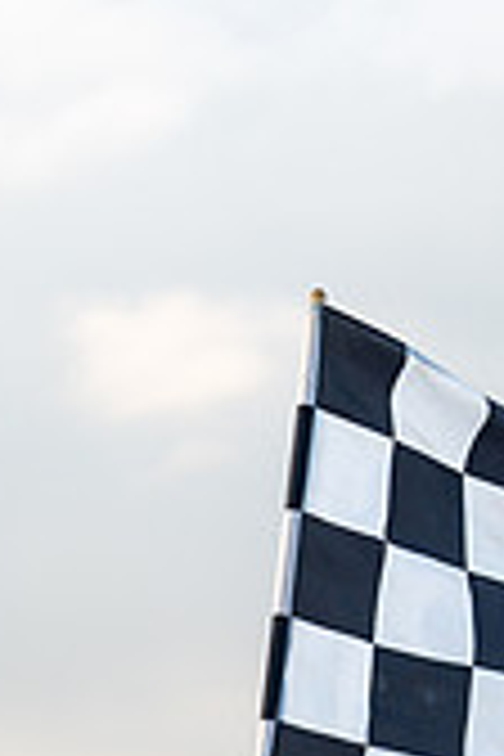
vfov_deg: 10.7
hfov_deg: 7.3
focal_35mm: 188
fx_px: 3948
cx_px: 140
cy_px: 972
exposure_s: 1/1250
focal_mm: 70
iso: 400
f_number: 3.2
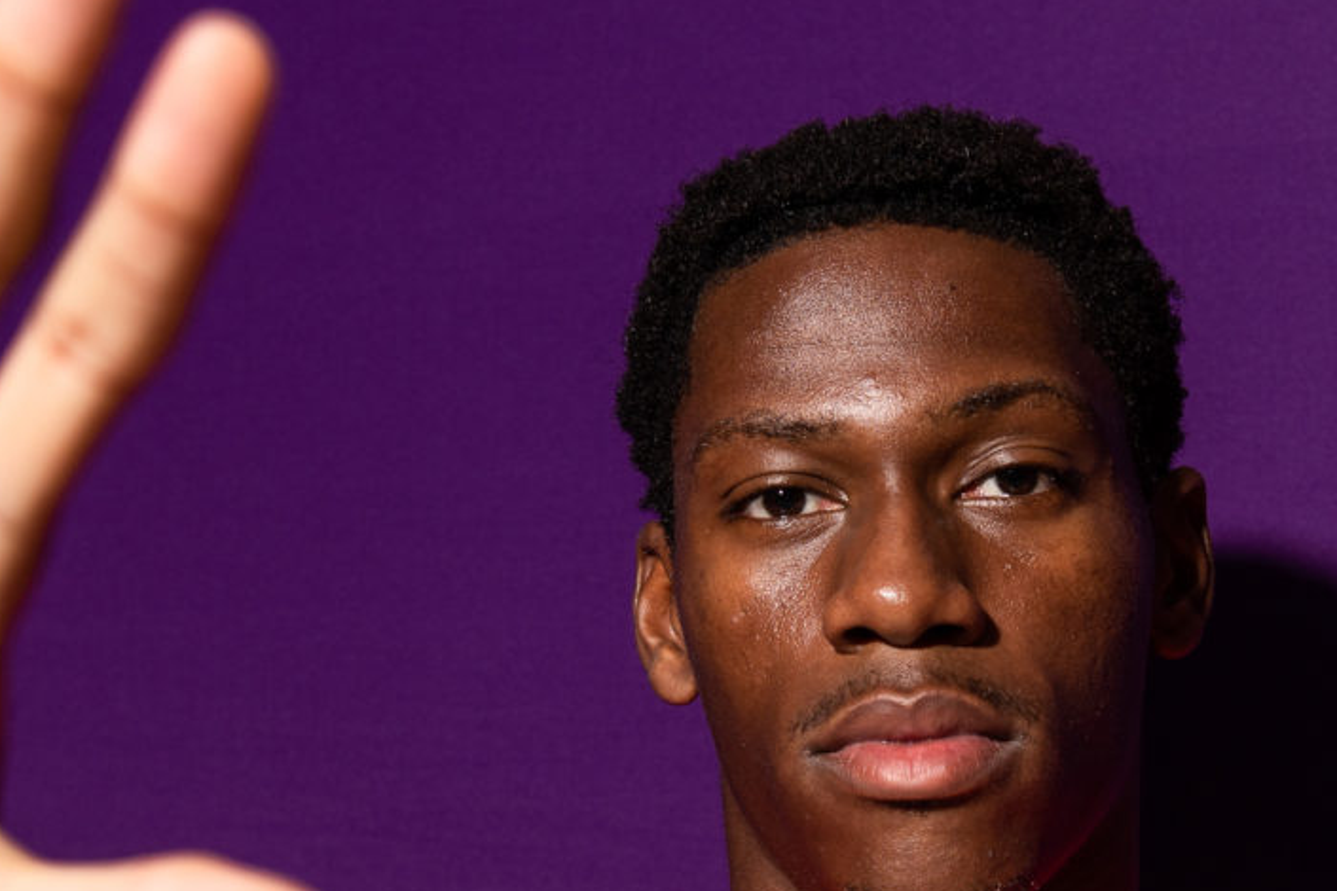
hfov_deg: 18.7
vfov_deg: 12.4
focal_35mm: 109
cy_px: 948
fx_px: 4048
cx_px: 882
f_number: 5.6
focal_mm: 40
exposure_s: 1/200
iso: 100
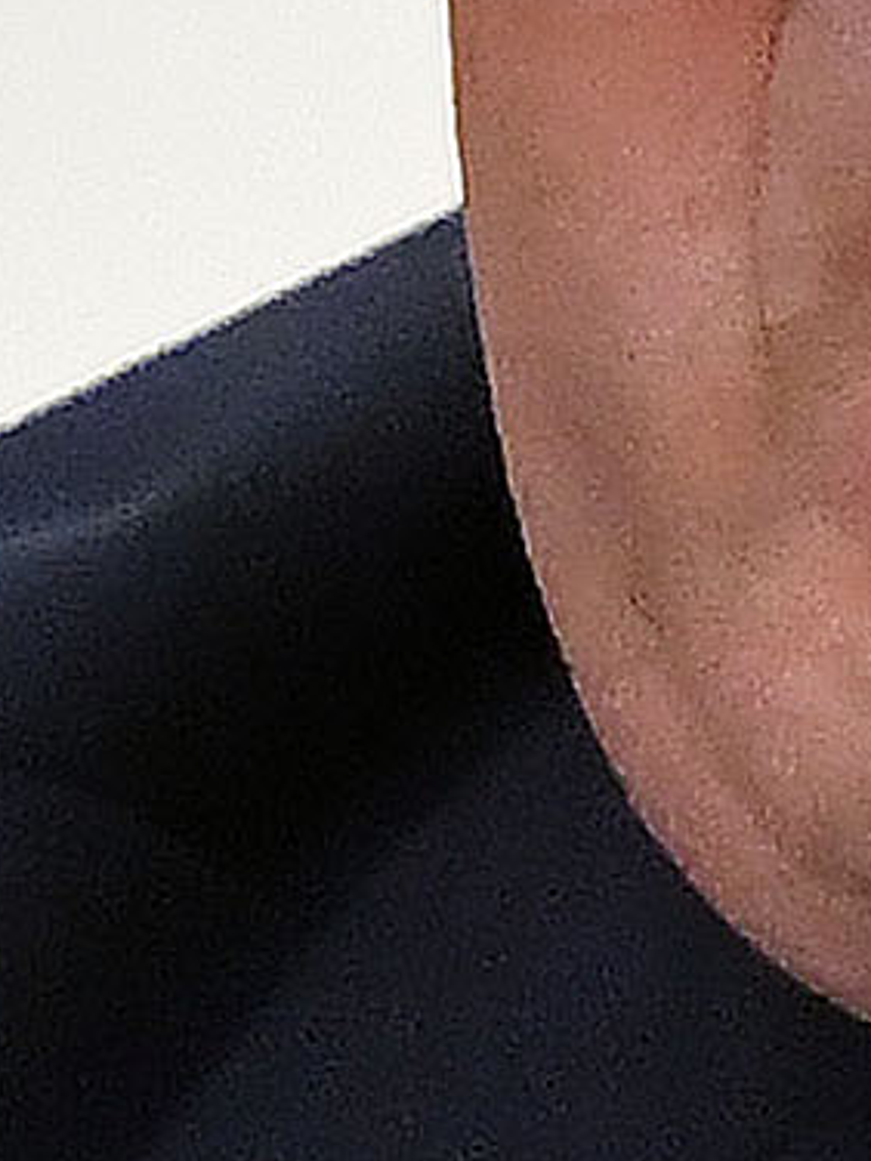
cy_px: 298
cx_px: 2029
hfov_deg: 1.0
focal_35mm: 1482
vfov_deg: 1.3
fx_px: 49720
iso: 2500
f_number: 4
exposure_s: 1/250
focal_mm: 145
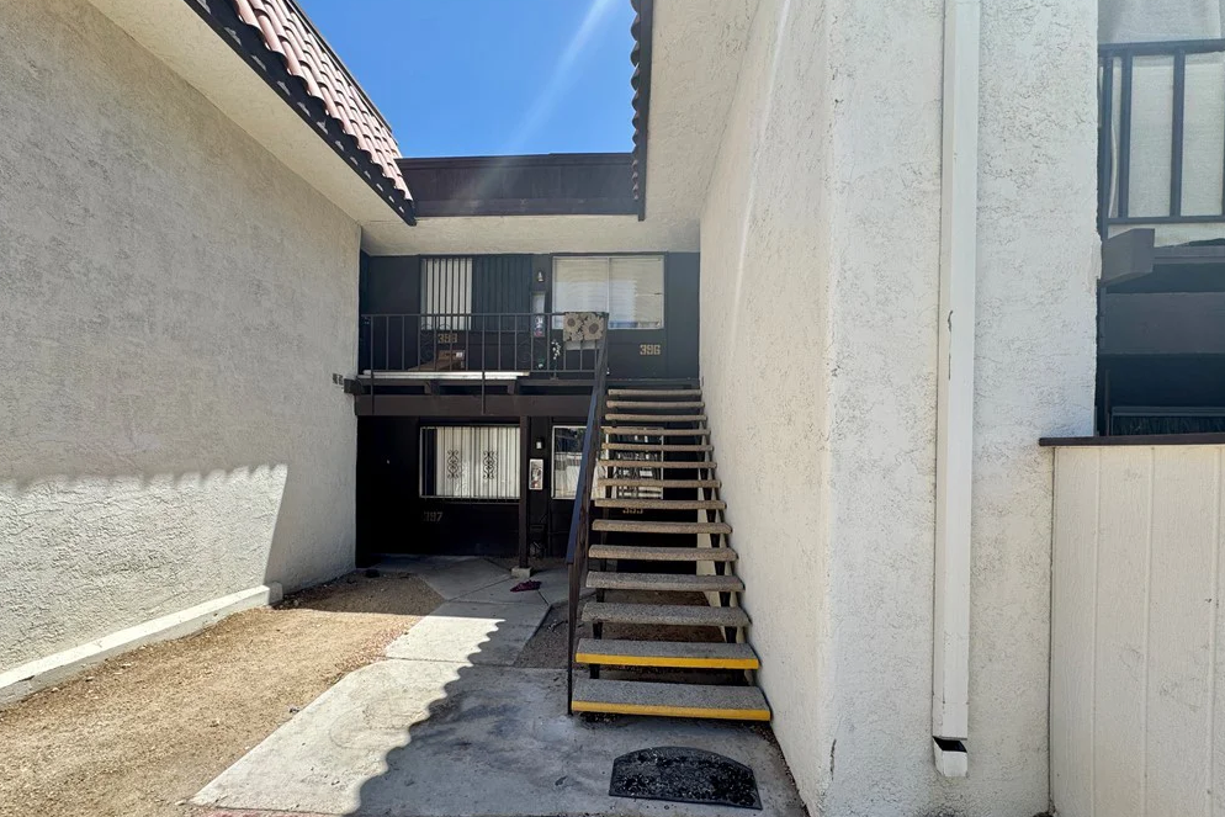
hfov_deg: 100.4
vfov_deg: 77.1
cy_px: 455
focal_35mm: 15
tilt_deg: +0.1
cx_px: 608
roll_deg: -0.6
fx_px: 510
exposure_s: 1/693
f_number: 2.2
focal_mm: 2.22
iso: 40
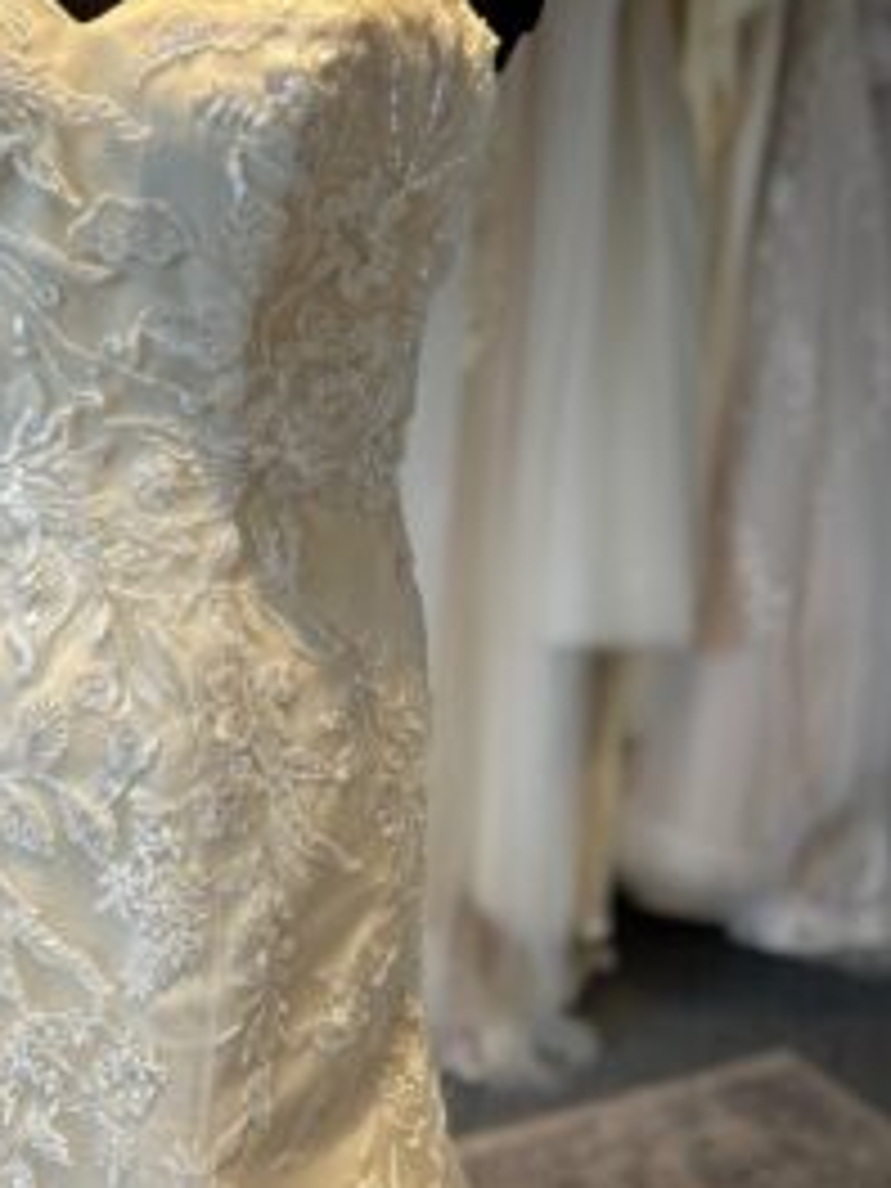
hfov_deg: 33.3
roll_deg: -4.8
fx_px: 1441
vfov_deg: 44.7
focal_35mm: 42
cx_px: 176
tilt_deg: -17.6
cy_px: 655
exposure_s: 1/121
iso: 50
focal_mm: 5.7
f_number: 1.5
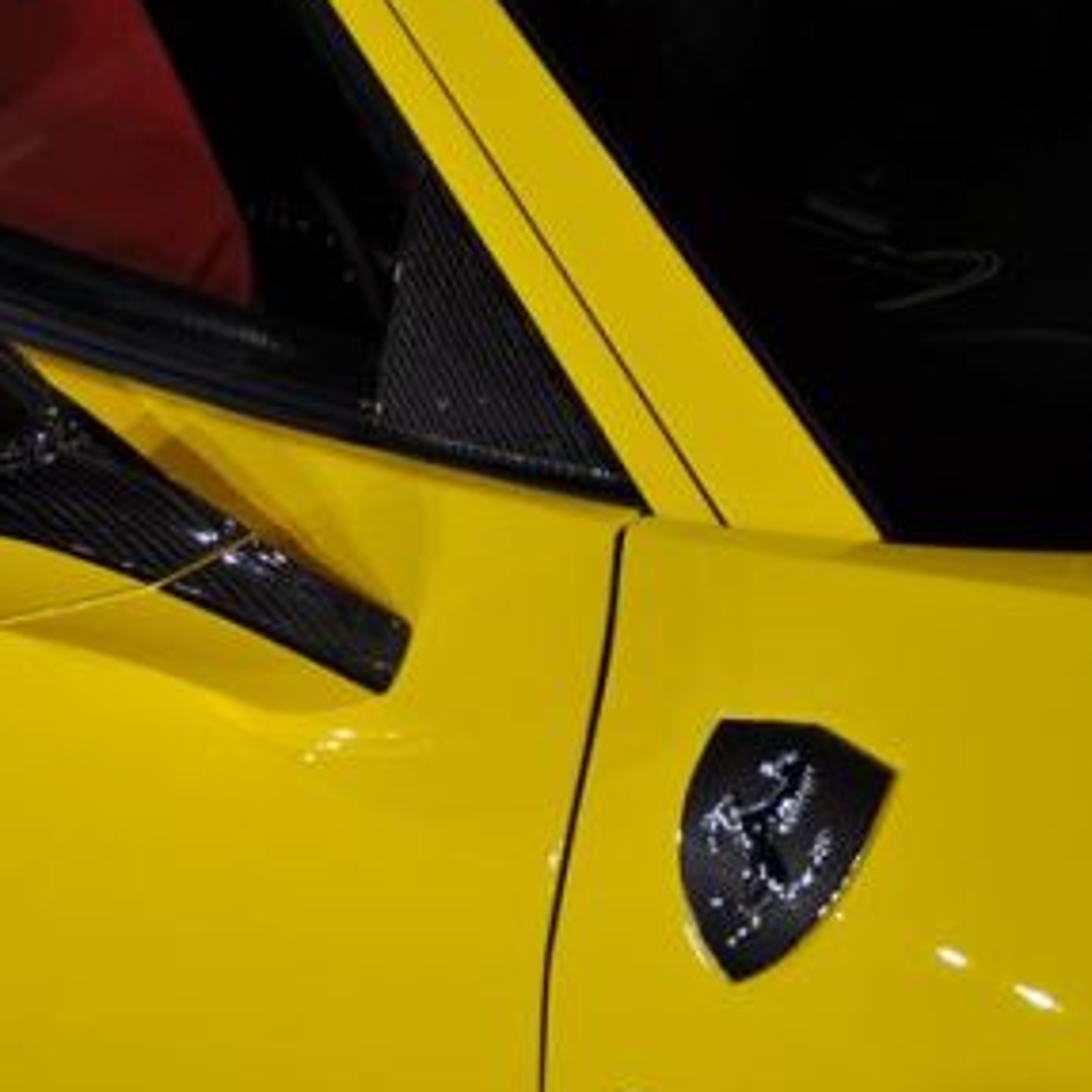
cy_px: 504
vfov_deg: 16.7
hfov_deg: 16.6
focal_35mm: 104
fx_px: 3712
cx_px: 194
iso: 400
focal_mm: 40
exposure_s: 1/30
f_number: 5.6
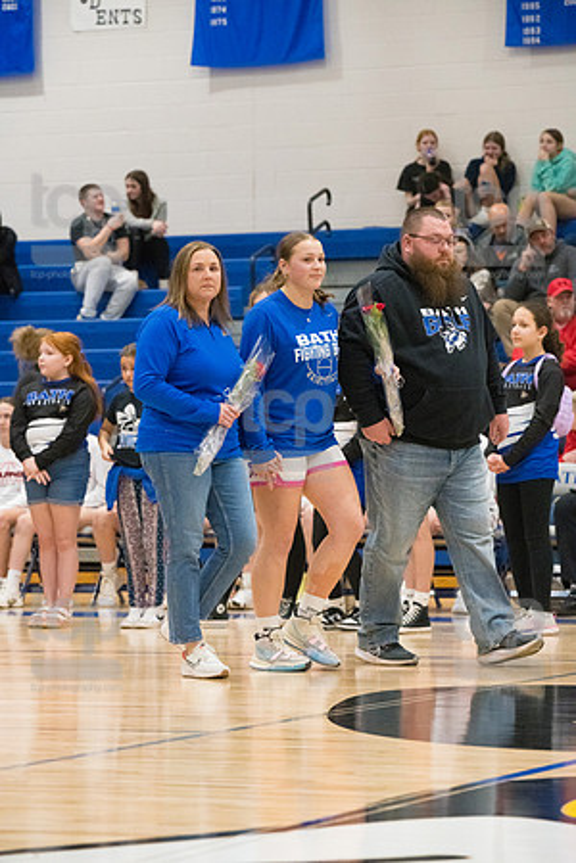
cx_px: 288
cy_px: 432
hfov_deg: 9.5
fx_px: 3480
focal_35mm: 145
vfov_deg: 14.2
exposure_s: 1/500
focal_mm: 145
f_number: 5.6
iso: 5000
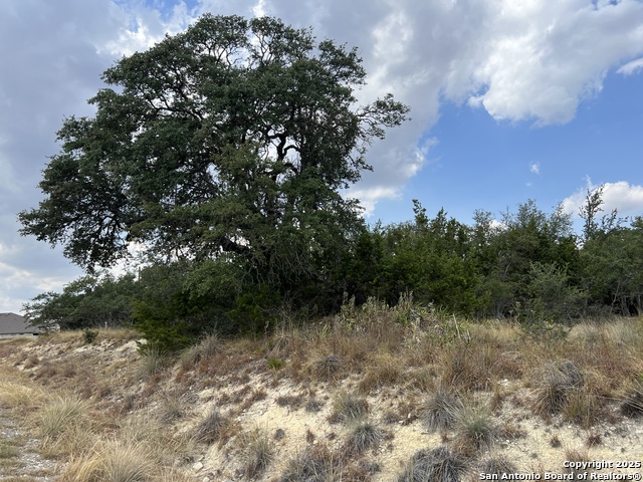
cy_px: 241
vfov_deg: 53.1
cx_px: 322
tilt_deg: +10.3
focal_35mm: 26
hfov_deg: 67.3
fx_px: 483
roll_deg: +2.5
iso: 50
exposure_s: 1/3165
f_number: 1.5
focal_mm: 5.7
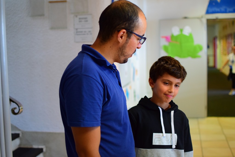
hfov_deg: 37.8
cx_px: 118
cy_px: 78
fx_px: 343
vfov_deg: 25.8
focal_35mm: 52
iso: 1400
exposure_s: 1/250
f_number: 1.8
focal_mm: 35
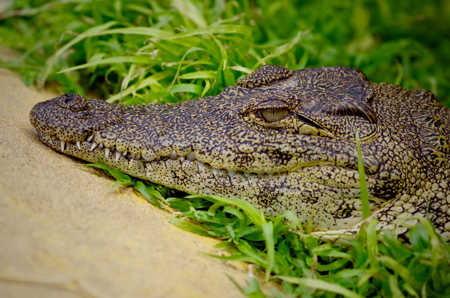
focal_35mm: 450
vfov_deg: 3.0
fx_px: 5613
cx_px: 225
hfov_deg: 4.6
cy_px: 149
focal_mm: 300
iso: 1600
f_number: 4
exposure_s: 1/2000
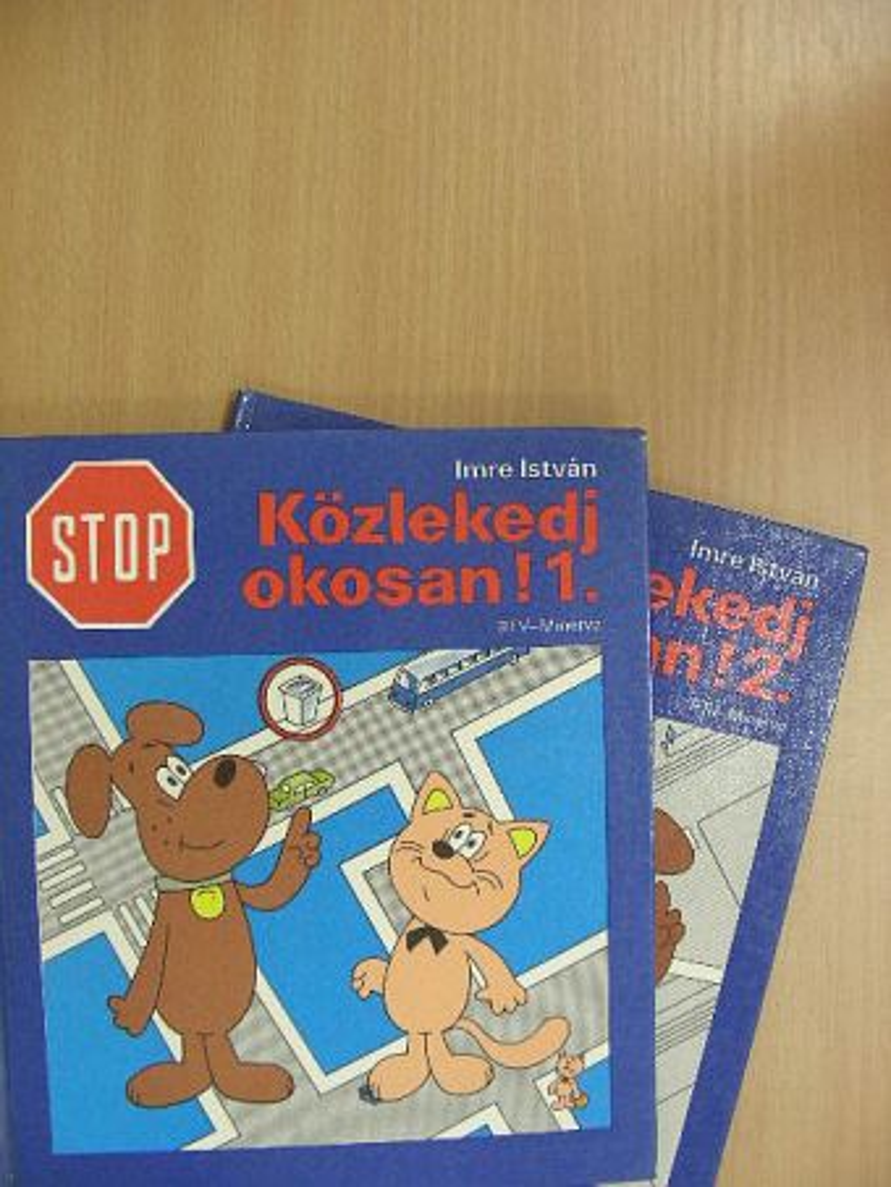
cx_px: 446
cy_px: 594
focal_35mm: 38
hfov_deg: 37.7
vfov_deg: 49.0
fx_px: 1304
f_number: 3.5
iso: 200
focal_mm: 6.3
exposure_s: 1/17
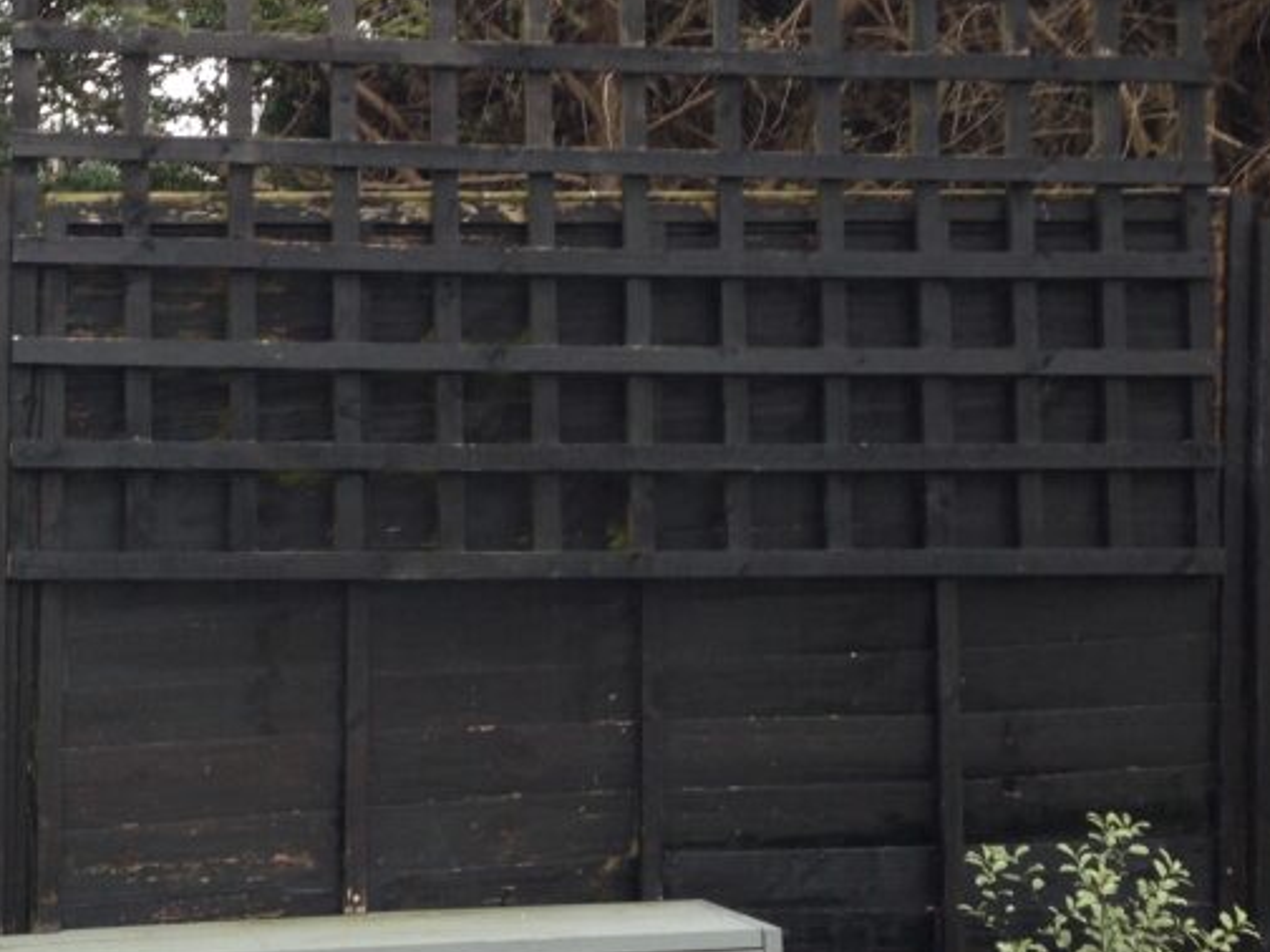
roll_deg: +0.7
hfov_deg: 28.2
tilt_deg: +5.2
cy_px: 302
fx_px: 2458
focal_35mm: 67
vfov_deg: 21.8
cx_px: 219
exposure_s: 1/60
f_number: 2.4
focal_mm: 4.12
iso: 50
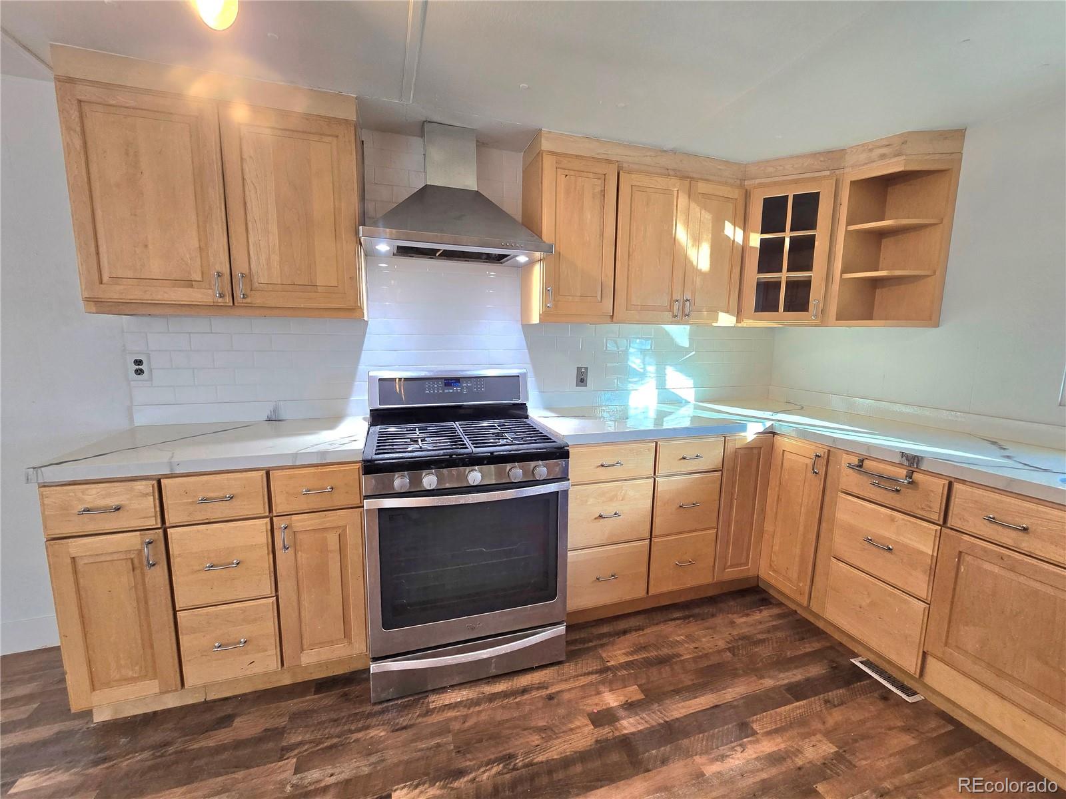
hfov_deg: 106.2
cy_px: 400
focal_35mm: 13
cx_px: 533
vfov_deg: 89.9
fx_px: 400
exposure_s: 1/60.2
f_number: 2.2
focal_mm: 2.2
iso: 160
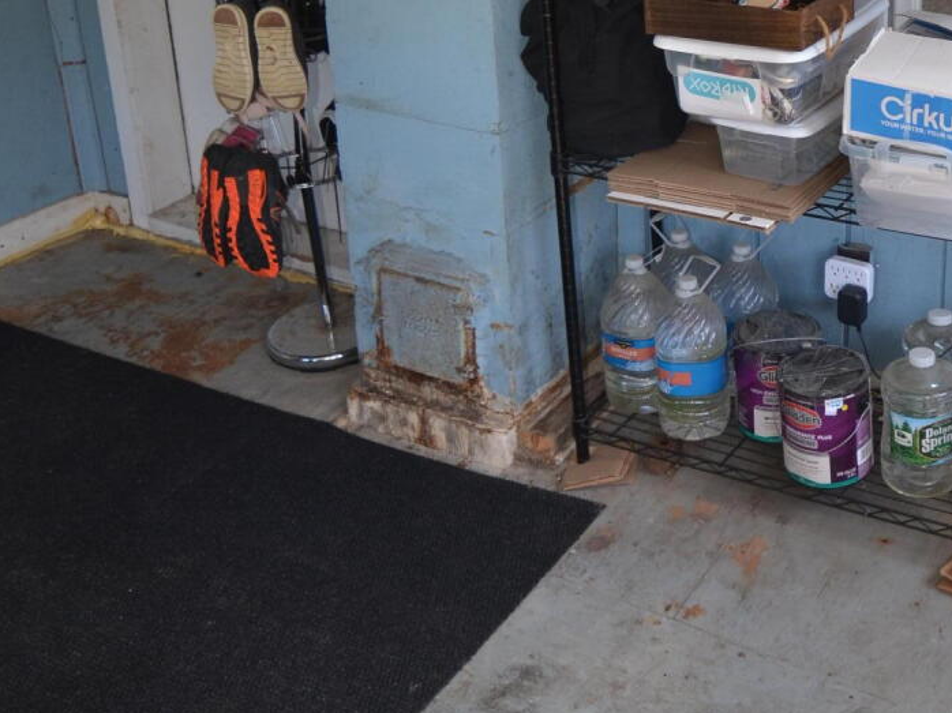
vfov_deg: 30.6
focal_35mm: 45
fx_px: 1247
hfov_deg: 39.7
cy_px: 76
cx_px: 791
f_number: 3.2
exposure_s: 1/160
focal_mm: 11
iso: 200
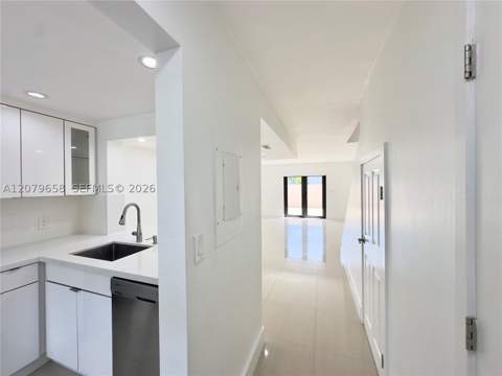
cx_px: 251
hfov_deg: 102.1
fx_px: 203
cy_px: 188
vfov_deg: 85.7
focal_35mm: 14
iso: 40
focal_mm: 2.22
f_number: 2.2
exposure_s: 1/166
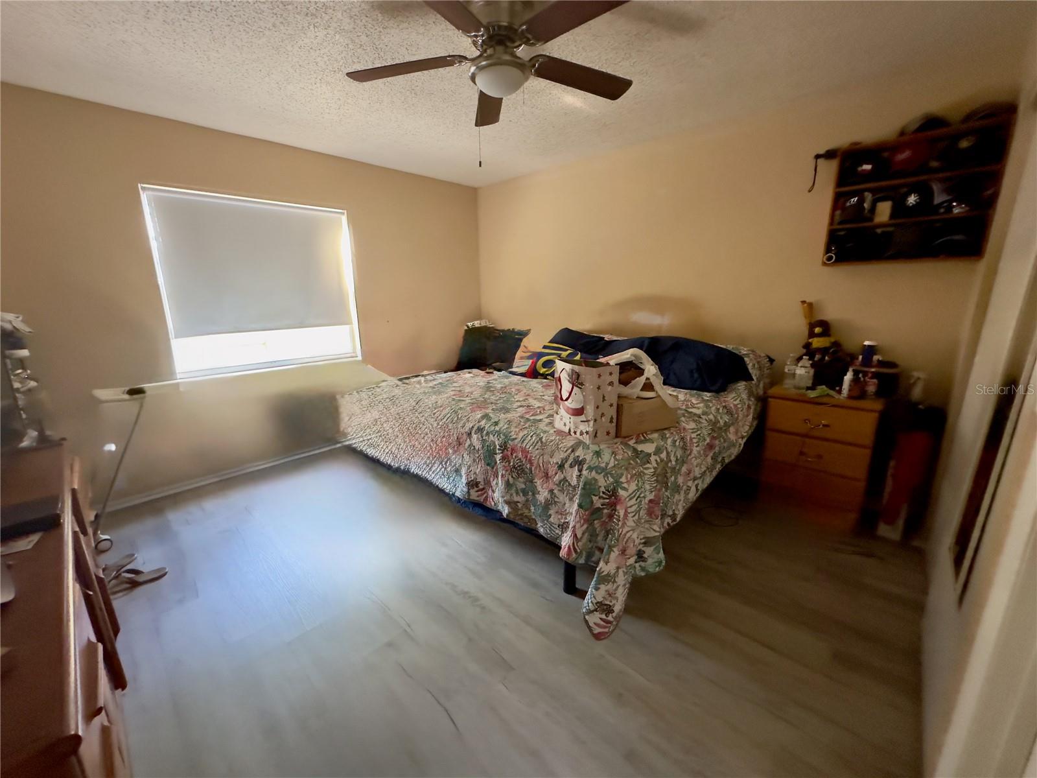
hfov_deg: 102.1
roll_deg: -0.3
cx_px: 518
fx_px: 419
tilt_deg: -14.9
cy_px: 389
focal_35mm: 14
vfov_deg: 85.7
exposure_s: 1/60
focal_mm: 2.22
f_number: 2.2
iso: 1000
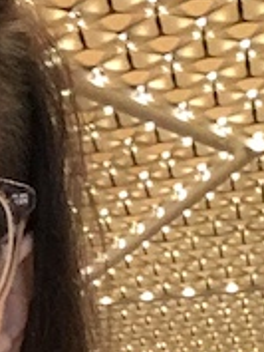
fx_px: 1138
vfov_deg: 16.5
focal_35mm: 112
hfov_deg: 12.4
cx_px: -167
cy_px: 471
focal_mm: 2.15
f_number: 2.4
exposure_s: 1/33
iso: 320
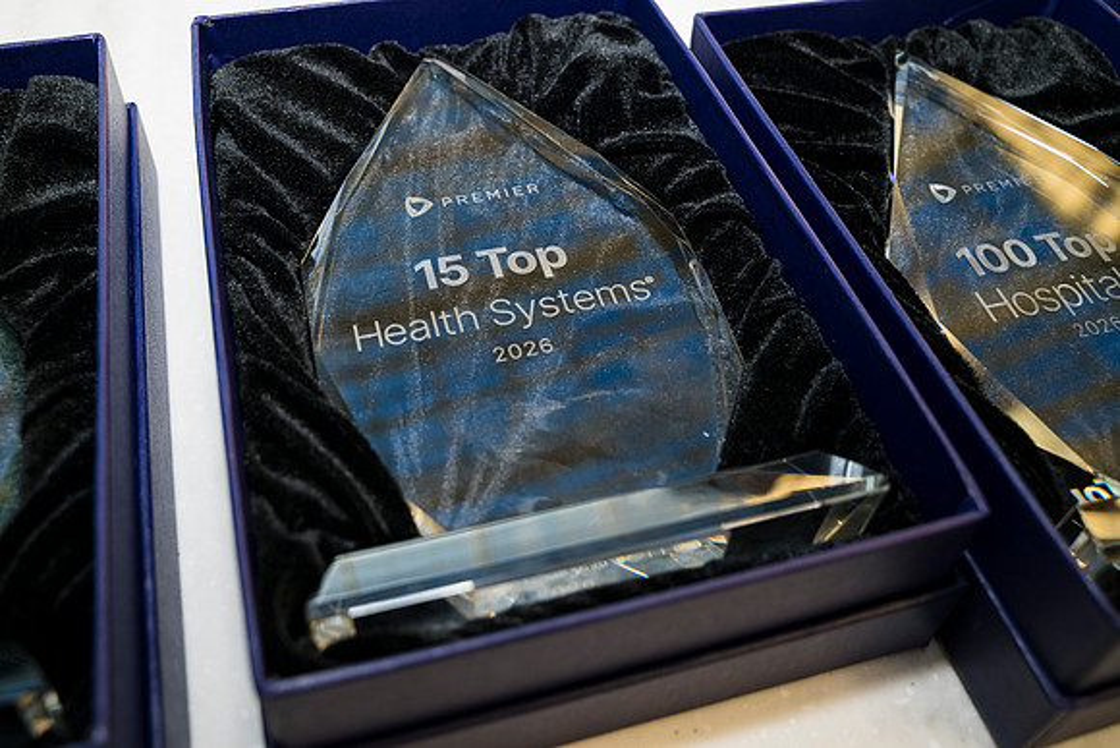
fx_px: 996
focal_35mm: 32
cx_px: 560
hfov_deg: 58.7
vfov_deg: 41.1
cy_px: 374
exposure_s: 1/160
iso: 400
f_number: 5
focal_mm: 32
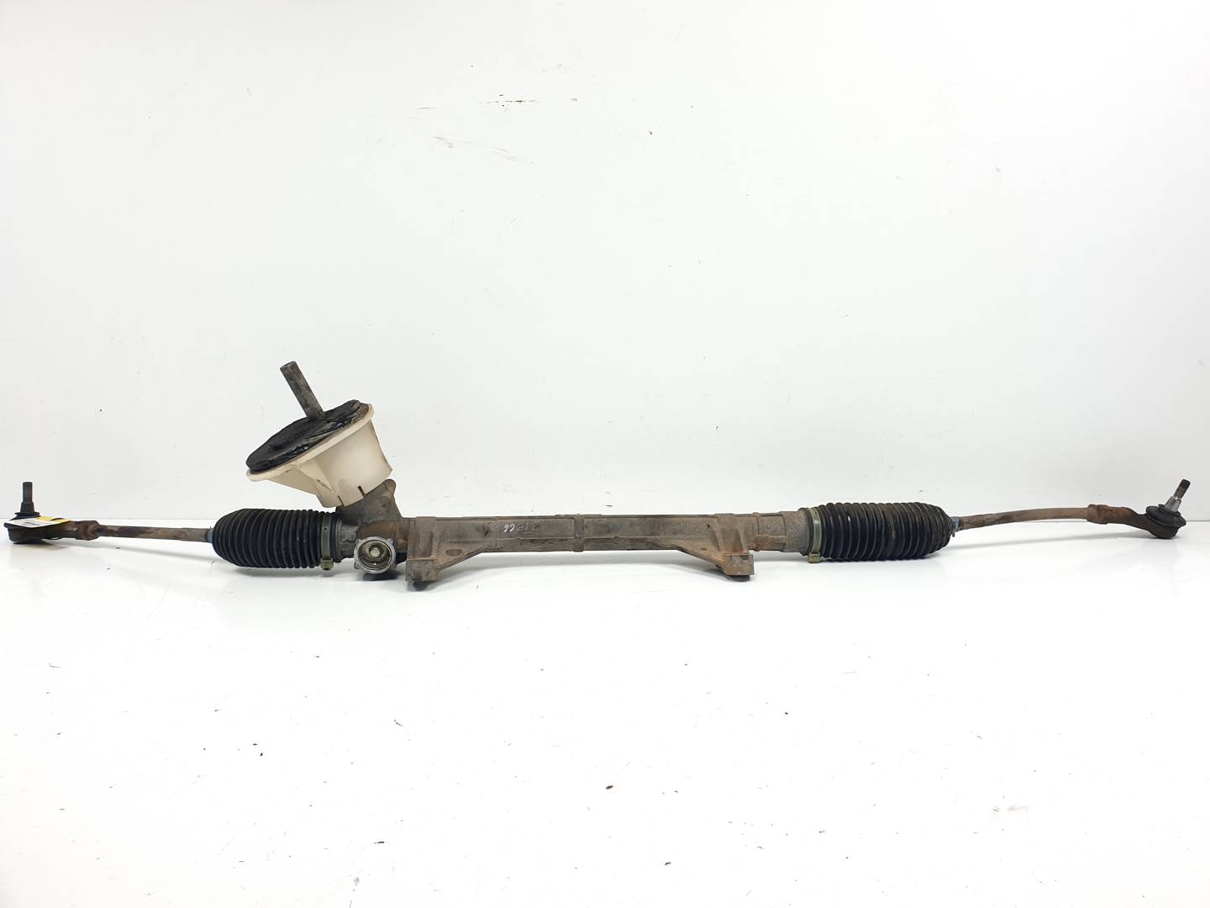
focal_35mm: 26
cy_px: 454
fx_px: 909
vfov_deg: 53.1
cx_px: 605
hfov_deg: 67.3
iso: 50
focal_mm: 4.3
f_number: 2.4
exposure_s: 1/198
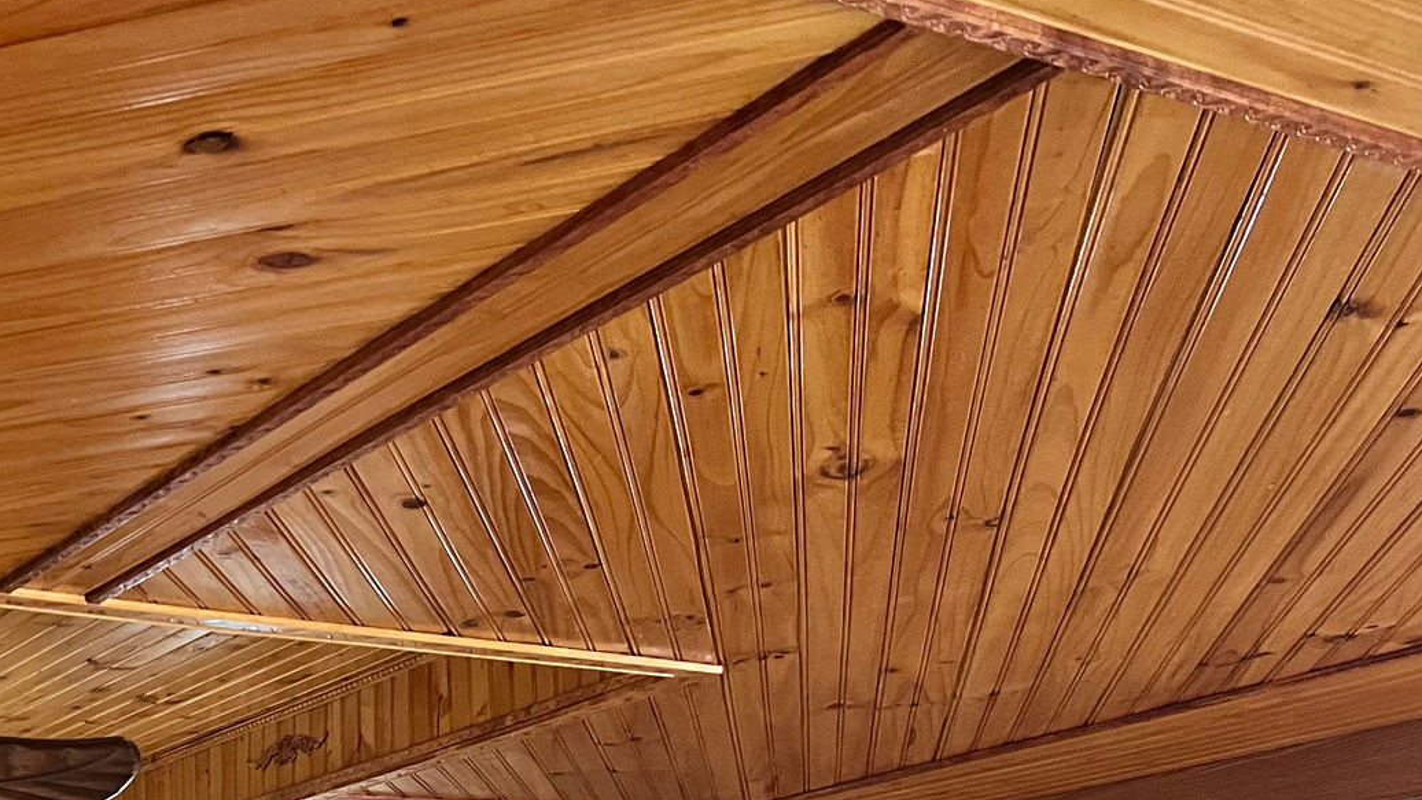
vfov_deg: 19.8
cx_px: 19
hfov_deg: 34.1
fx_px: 2112
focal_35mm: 56
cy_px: 1033
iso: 250
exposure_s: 1/60
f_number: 1.5
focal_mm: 5.7
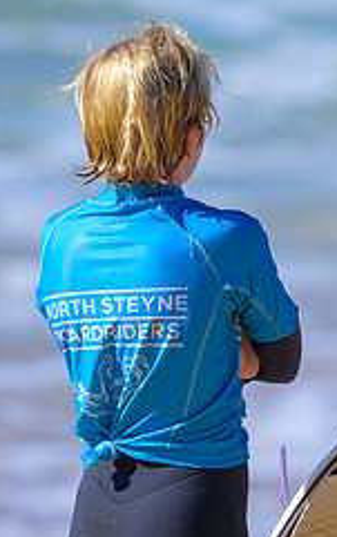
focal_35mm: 1960
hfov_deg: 0.7
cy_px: 266
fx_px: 28751
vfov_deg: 1.1
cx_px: 603
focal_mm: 800
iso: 400
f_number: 6.3
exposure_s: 1/2000
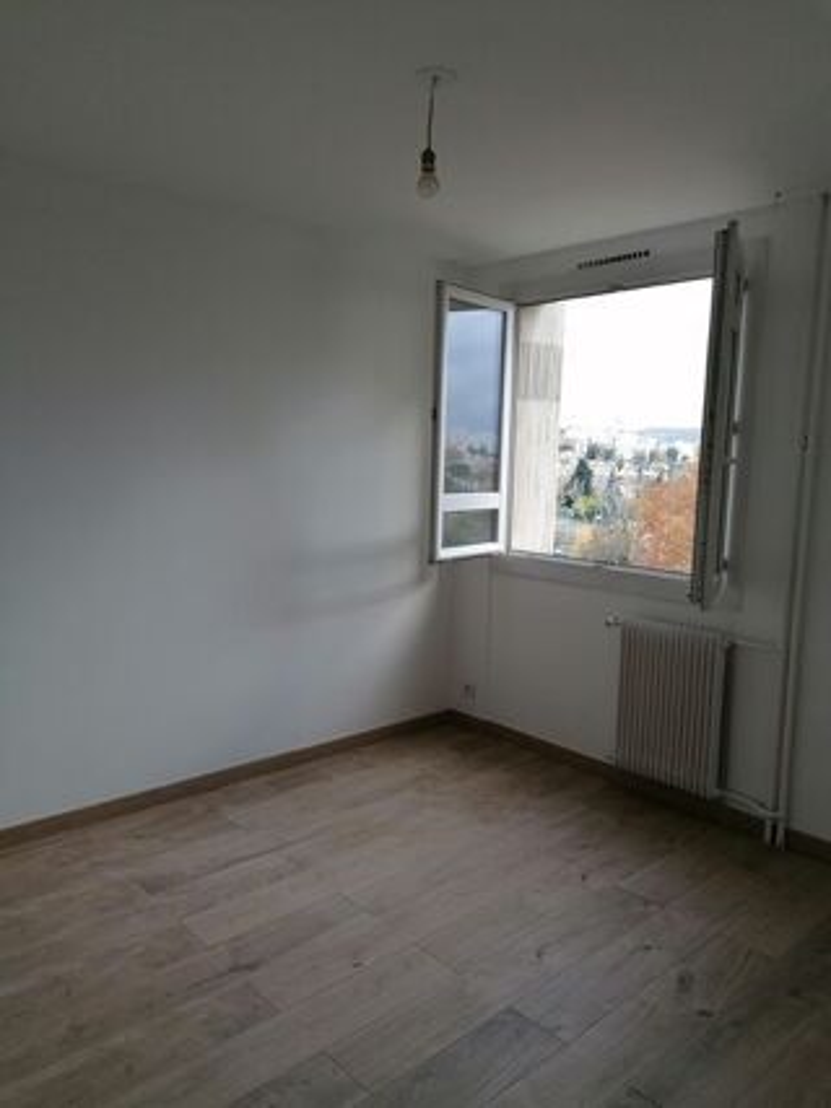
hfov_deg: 51.3
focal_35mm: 27
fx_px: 865
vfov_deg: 65.3
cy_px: 554
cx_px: 416
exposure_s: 1/100
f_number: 1.8
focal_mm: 4.75
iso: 80
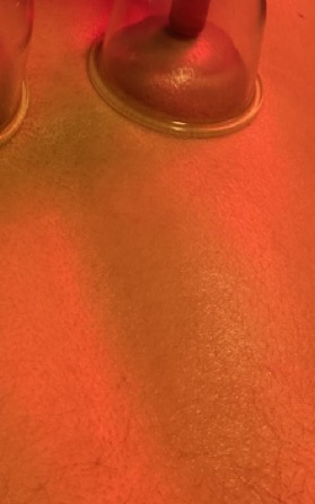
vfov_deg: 23.4
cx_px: 27
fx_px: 1086
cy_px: -138
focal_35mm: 79
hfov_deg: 16.3
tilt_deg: -18.6
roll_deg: -5.5
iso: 125
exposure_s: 1/120
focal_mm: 4.25
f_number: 1.8
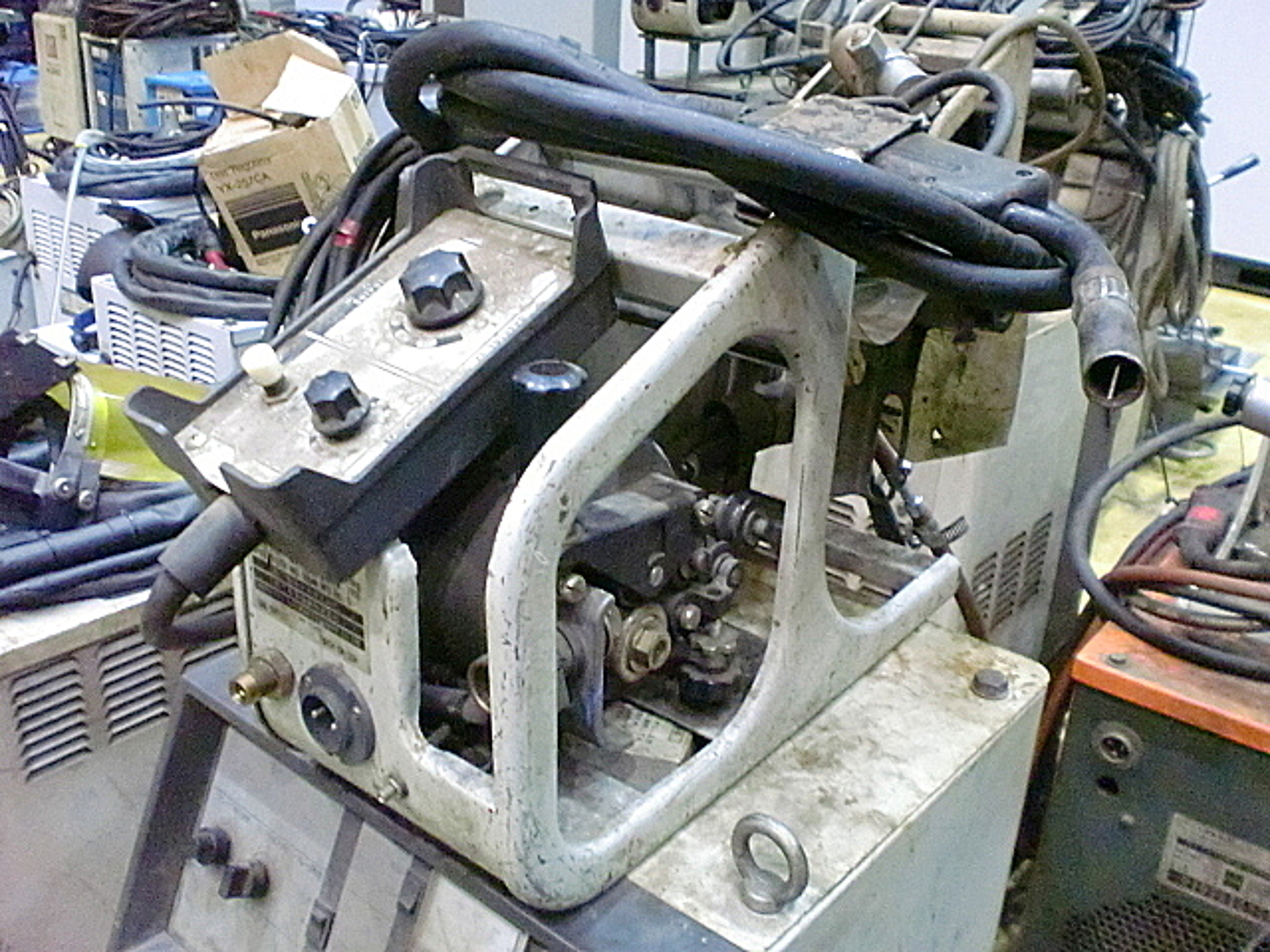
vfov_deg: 40.7
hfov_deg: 52.6
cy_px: 476
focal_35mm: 35
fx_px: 1284
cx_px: 635
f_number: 3.1
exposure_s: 1/50
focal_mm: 6.3
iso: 1600
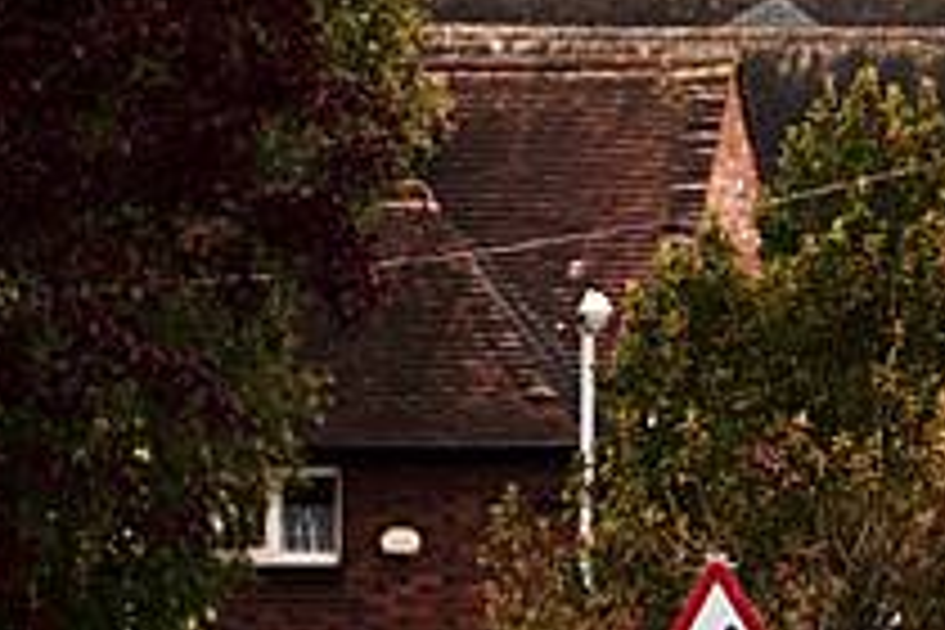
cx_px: 1066
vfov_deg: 1.4
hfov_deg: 2.1
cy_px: 482
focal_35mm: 1002
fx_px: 26300
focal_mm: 140
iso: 400
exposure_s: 1/640
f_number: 2.8
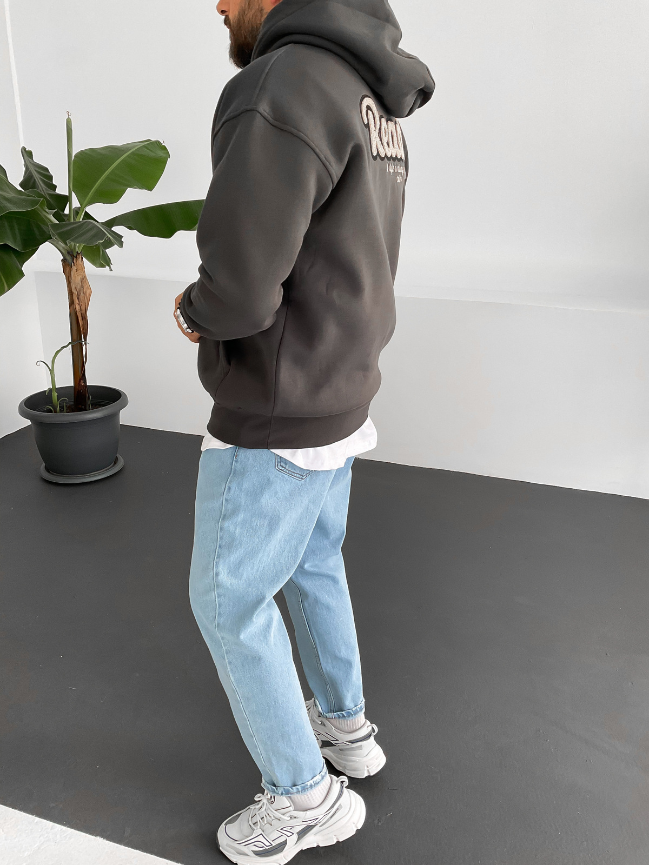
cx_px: 324
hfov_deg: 48.2
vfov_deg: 61.7
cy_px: 432
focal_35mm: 29
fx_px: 725
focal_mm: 3
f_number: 1.8
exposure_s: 1/120
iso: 64
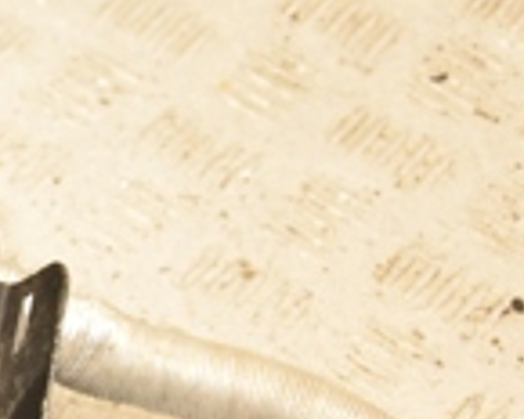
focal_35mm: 174
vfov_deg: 8.9
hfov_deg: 10.1
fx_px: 2698
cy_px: 325
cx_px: -567
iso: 800
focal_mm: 28
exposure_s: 1/200
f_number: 5
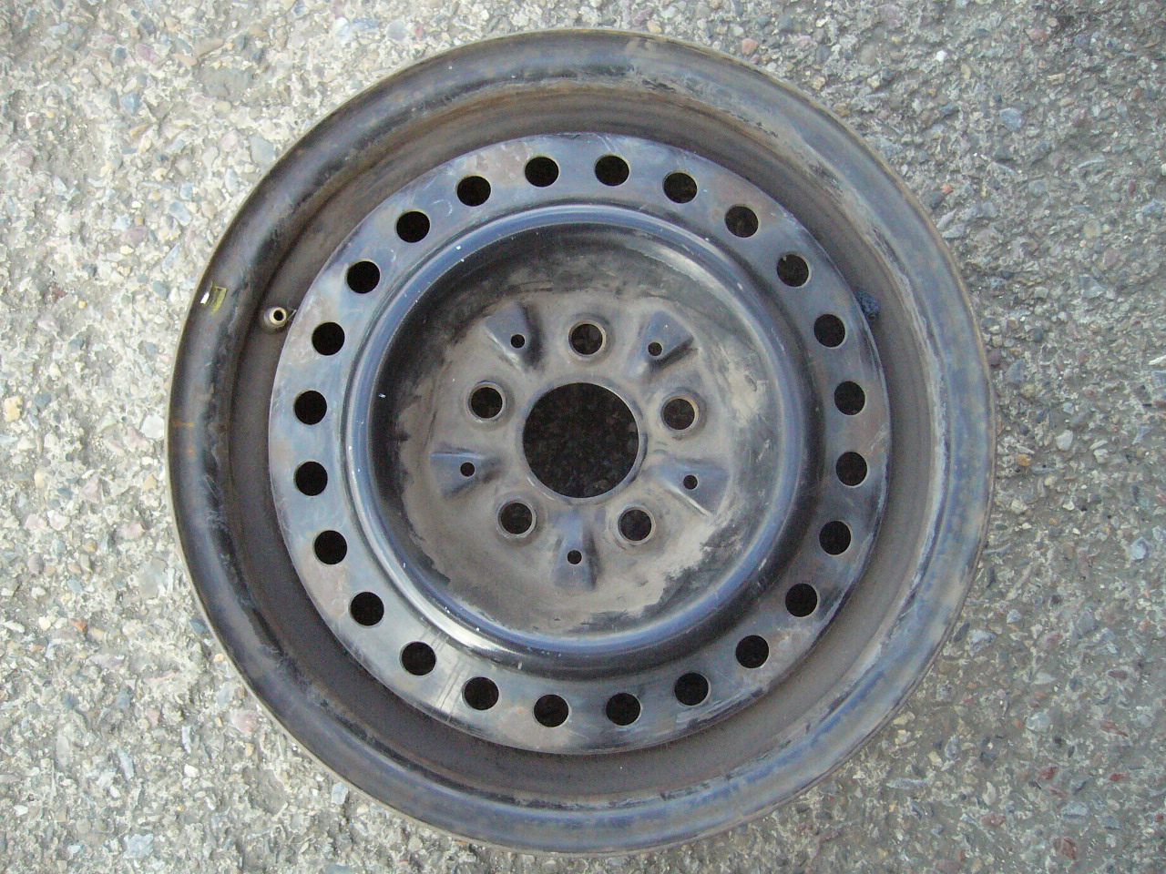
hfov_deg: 52.6
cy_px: 437
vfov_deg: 40.7
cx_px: 583
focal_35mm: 35
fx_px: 1179
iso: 400
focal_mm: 5.8
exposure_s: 1/320
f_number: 2.8
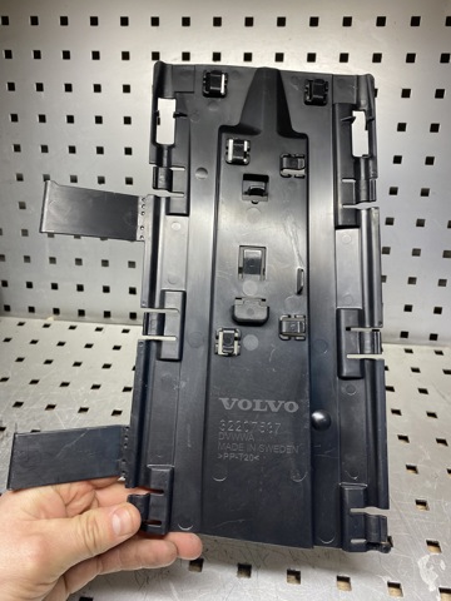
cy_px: 300
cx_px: 226
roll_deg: -0.9
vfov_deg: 67.3
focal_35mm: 26
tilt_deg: -28.6
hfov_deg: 53.1
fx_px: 452
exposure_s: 1/100
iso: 80
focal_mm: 4.25
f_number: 1.8
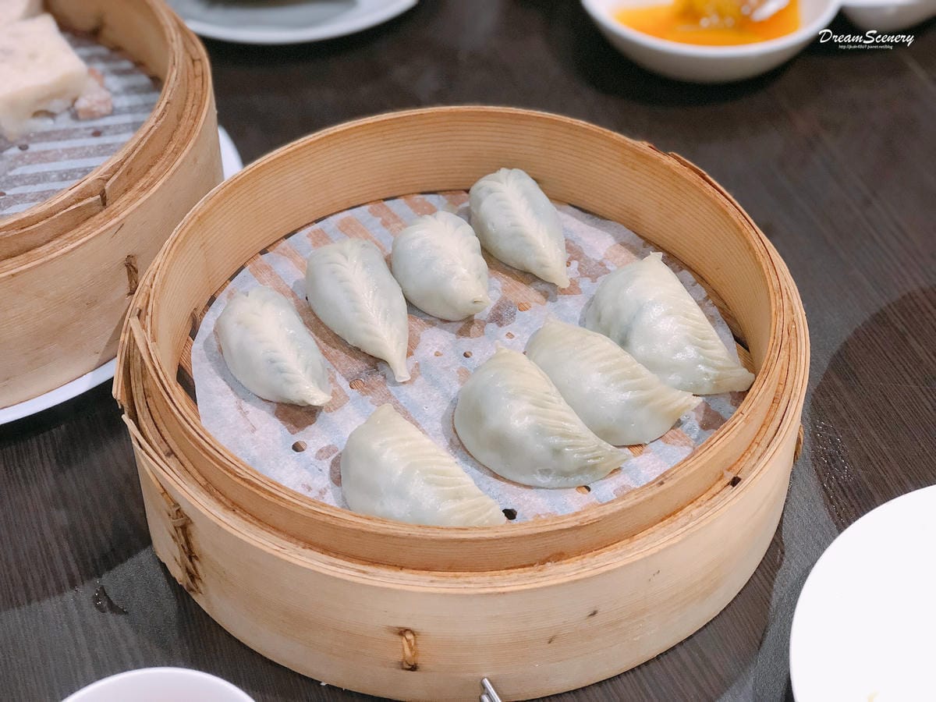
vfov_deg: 25.7
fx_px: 1541
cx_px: 468
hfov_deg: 33.8
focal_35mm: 57
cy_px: 351
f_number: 2.8
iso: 250
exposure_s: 1/30
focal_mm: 6.6
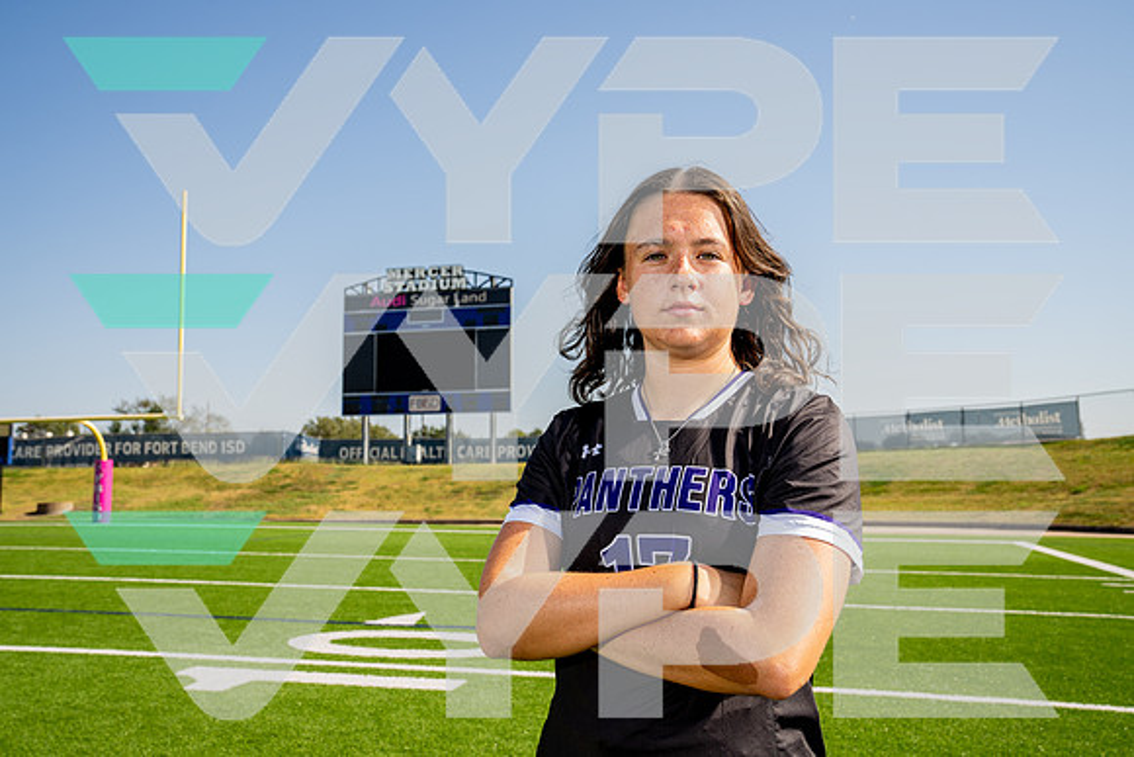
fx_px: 1040
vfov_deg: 40.0
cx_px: 567
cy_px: 378
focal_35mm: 33
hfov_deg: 57.2
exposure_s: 1/125
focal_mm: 33
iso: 50
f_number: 7.1
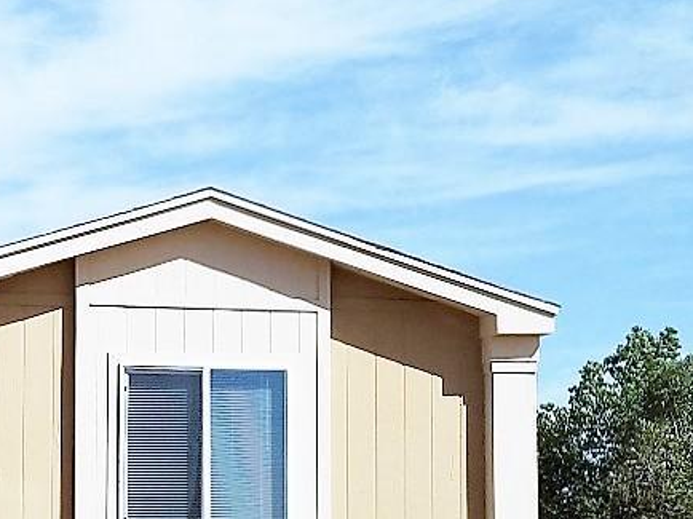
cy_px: 416
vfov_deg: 24.0
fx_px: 1201
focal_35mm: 60
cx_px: 92
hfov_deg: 31.0
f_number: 1.7
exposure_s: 1/4096
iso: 50
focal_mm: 4.2
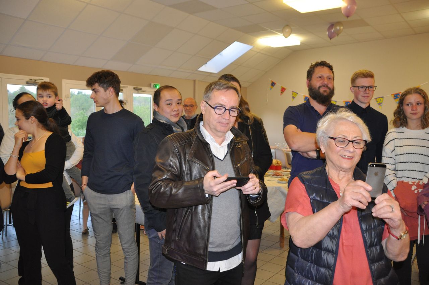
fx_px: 393
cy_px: 142
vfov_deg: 39.9
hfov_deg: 57.3
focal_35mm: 33
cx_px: 214
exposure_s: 1/60
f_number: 3.8
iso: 800
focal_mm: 22
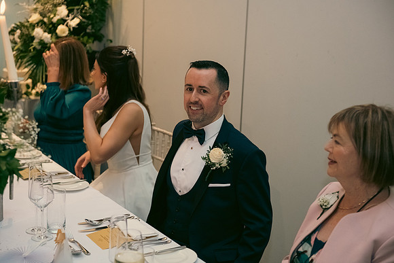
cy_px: 132
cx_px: 197
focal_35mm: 58
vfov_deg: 23.4
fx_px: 635
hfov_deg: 34.5
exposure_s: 1/160
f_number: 3.5
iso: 2000
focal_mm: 58
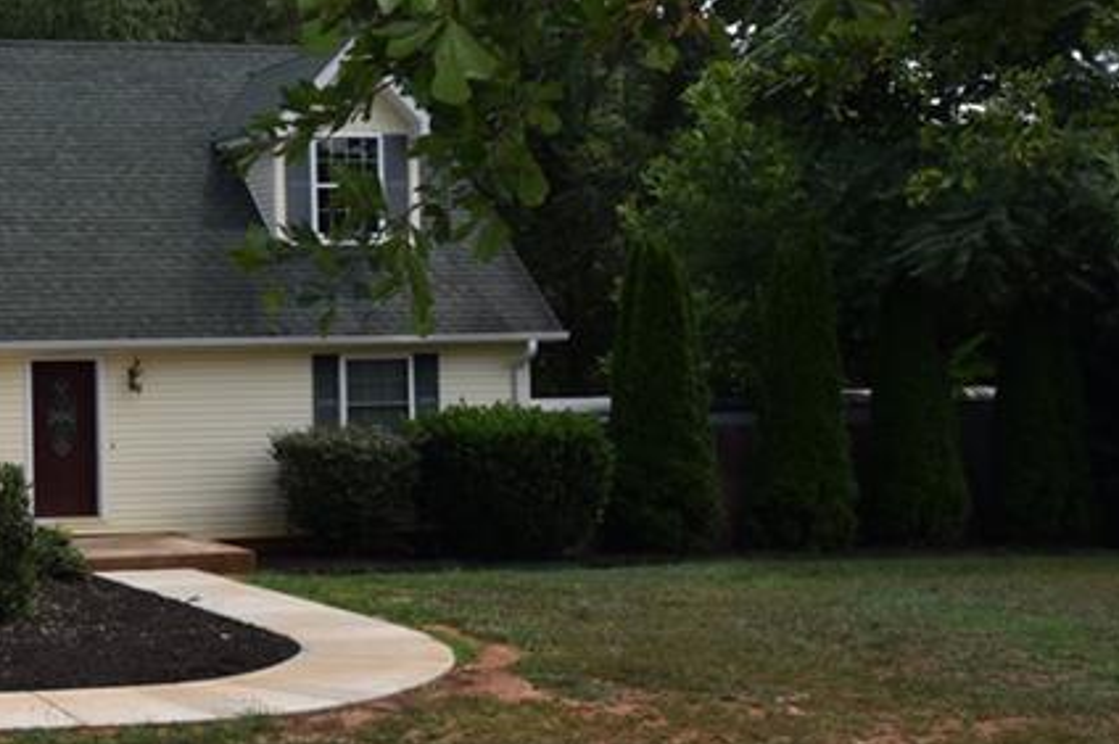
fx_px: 1801
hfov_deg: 30.6
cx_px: -135
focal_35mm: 58
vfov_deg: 23.3
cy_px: 306
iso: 100
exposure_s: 1/200
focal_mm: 16
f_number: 10
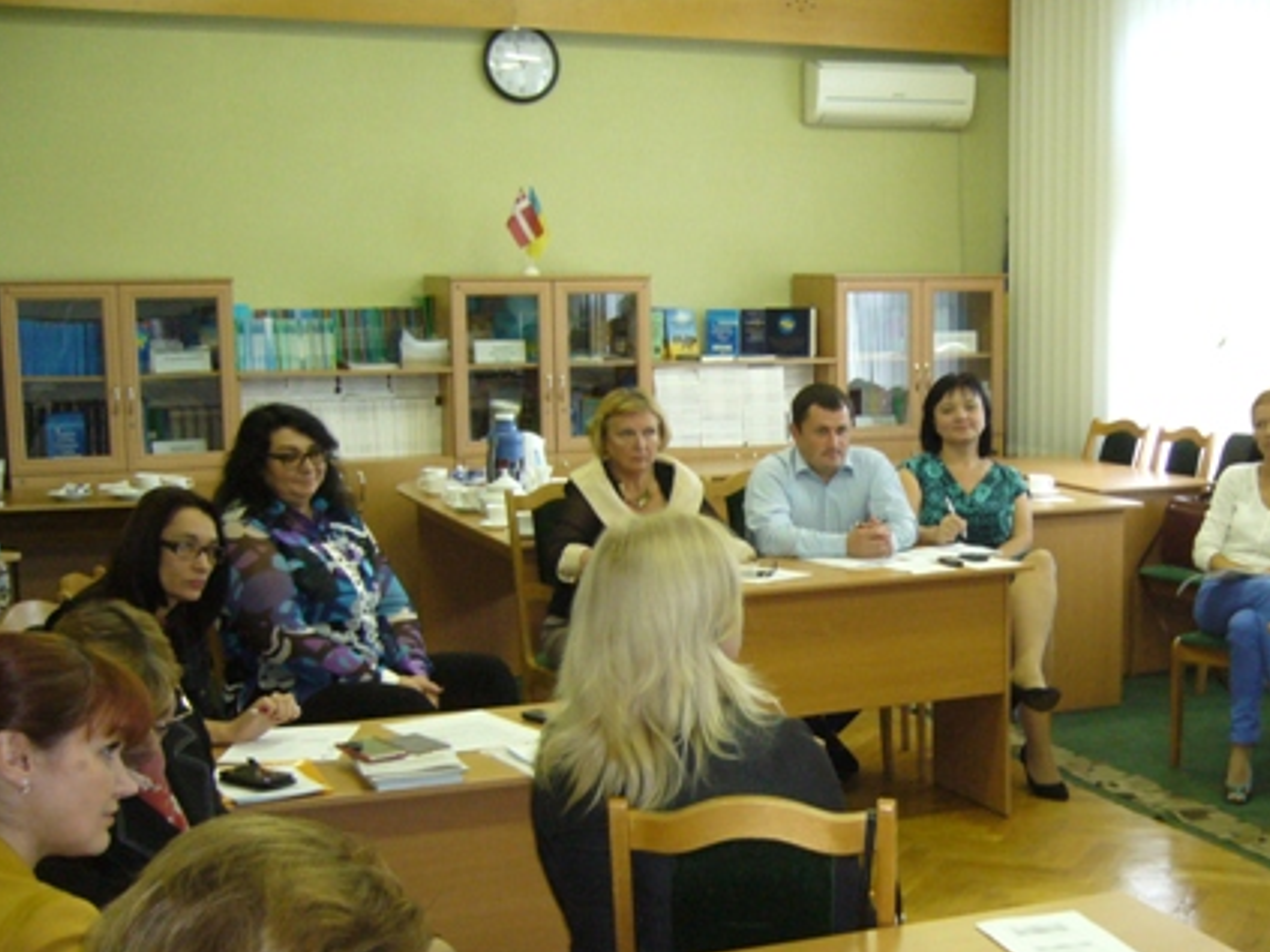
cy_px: 586
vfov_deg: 27.4
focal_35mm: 53
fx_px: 1944
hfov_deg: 35.6
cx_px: 895
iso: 200
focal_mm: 5.8
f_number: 2.8
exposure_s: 1/30
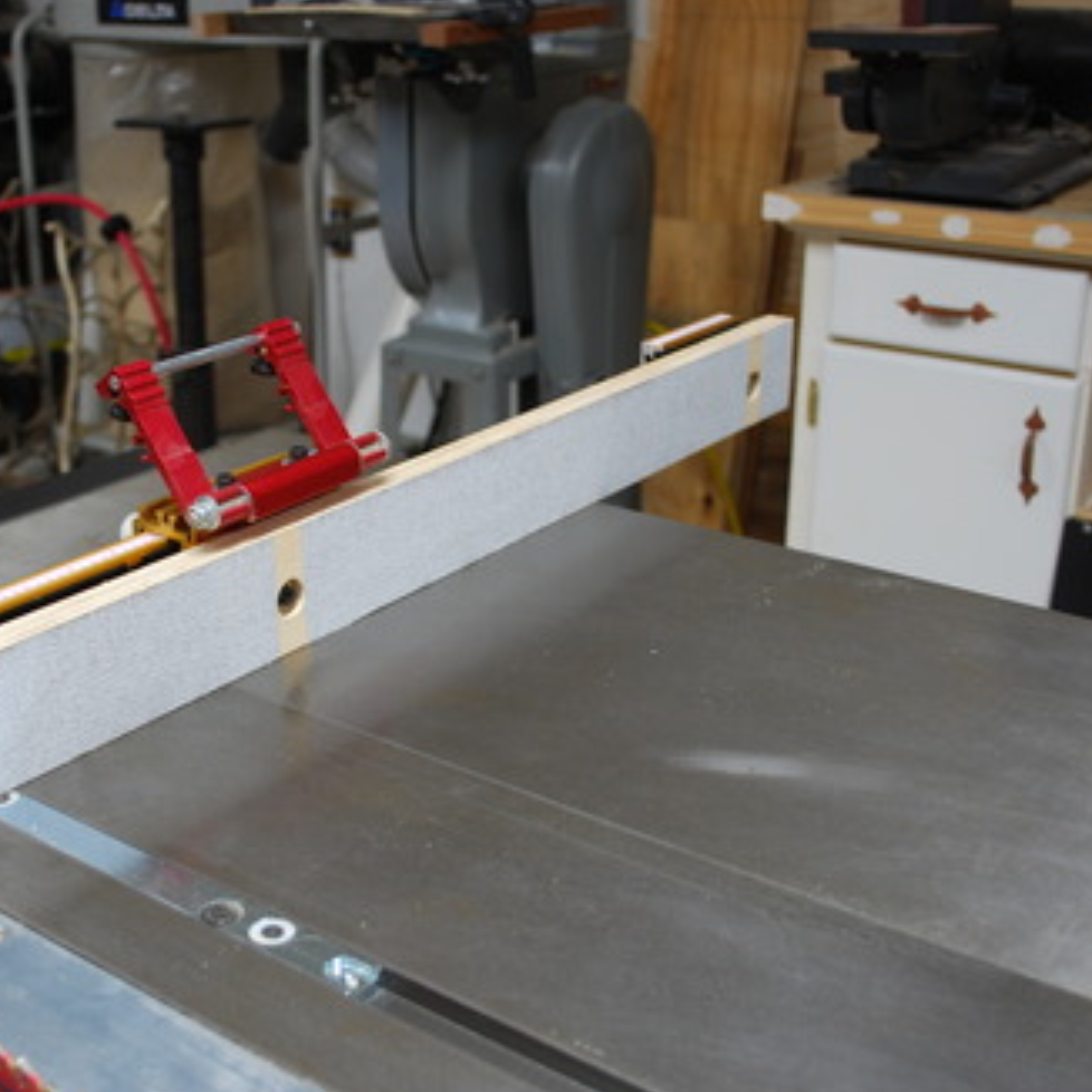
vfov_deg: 36.1
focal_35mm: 47
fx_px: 1677
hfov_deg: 35.7
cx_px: 358
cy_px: 551
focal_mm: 24
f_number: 4.2
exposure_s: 1/60
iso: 200
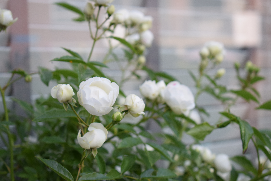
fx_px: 621
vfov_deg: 16.6
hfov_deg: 24.6
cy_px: 90
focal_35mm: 82
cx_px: 136
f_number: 5.6
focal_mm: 55
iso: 400
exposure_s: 1/125
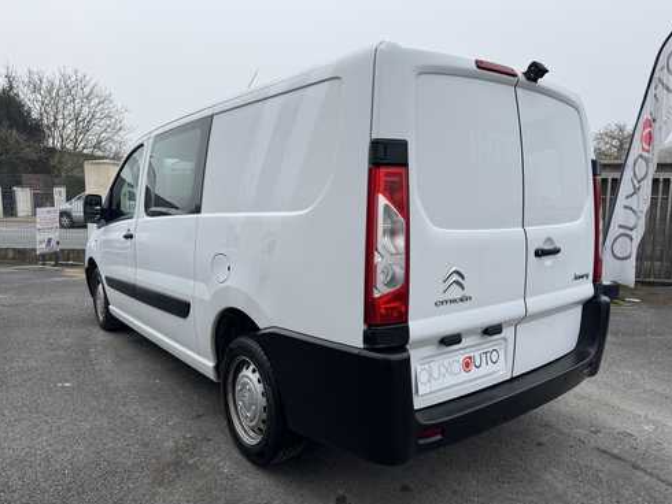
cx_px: 346
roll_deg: +0.1
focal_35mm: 25
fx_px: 486
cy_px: 261
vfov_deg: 54.9
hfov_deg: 69.4
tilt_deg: -7.3
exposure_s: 1/1637
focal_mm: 6.76
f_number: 1.78
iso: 80
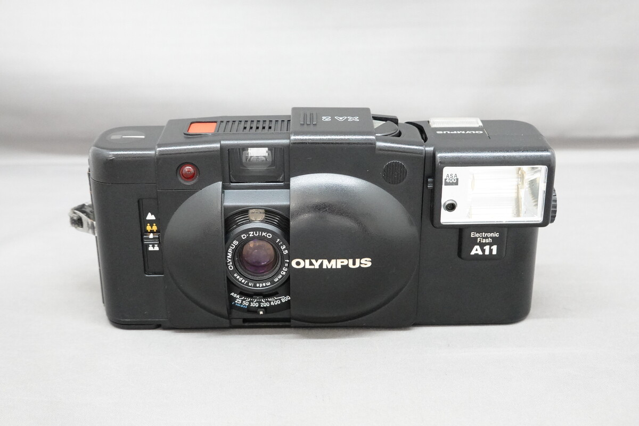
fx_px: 870
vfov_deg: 27.5
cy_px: 213
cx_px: 320
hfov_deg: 40.3
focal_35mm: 49
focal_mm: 18.63
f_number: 5
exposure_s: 1/50
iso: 2500
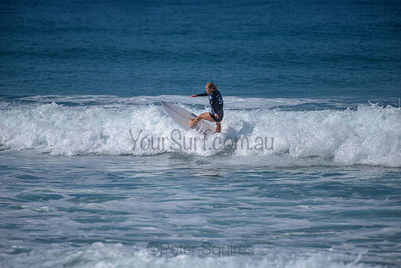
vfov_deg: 2.8
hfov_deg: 4.1
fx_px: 5570
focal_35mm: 500
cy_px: 134
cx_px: 200
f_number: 5.6
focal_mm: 500
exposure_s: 1/2000
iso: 100
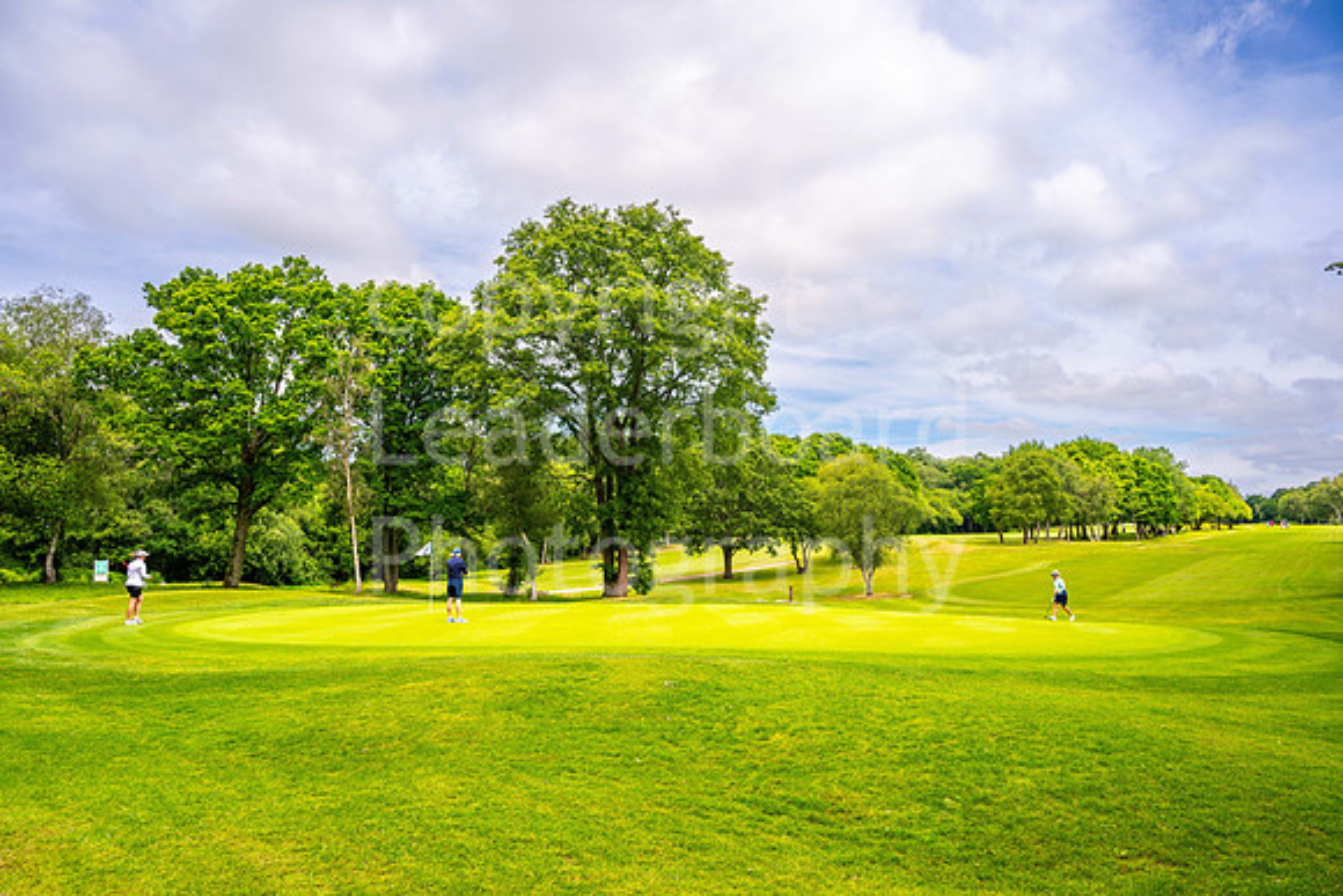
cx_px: 672
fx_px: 896
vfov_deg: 53.2
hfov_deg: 73.7
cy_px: 448
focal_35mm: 24
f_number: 7.1
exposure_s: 1/500
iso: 200
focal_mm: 24
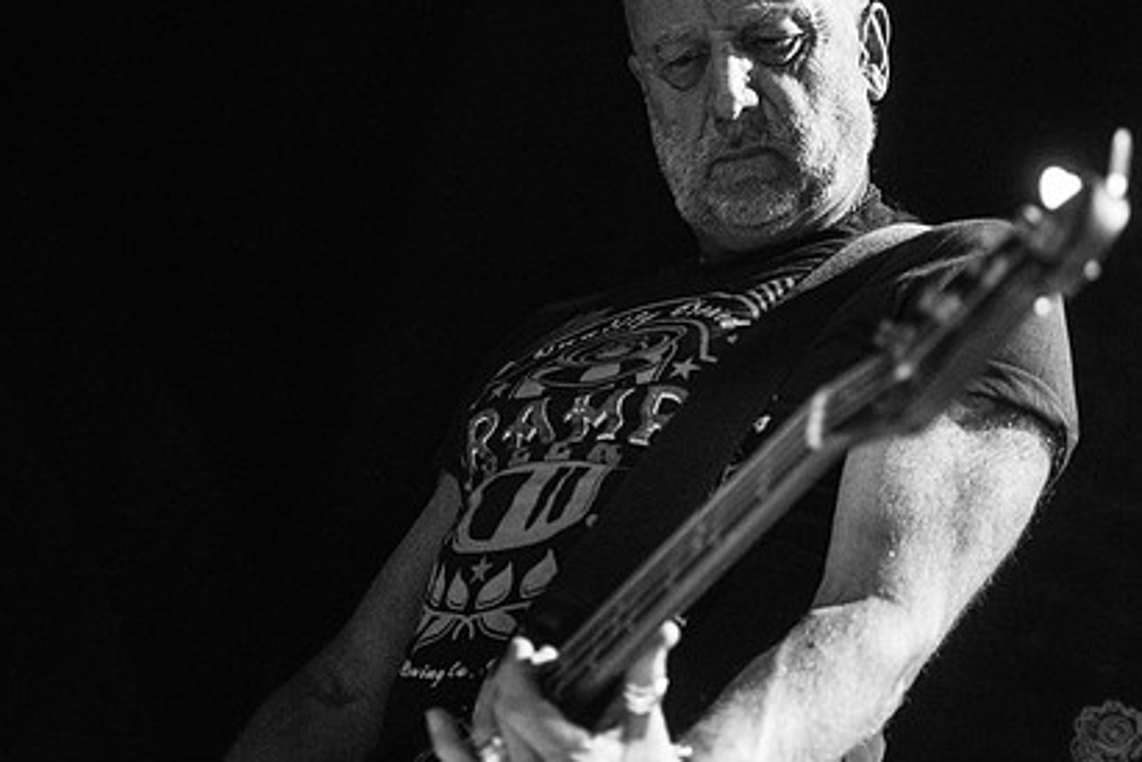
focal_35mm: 113
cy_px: 263
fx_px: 3584
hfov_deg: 18.1
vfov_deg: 12.1
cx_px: 595
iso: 3200
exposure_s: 1/250
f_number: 3.2
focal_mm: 80
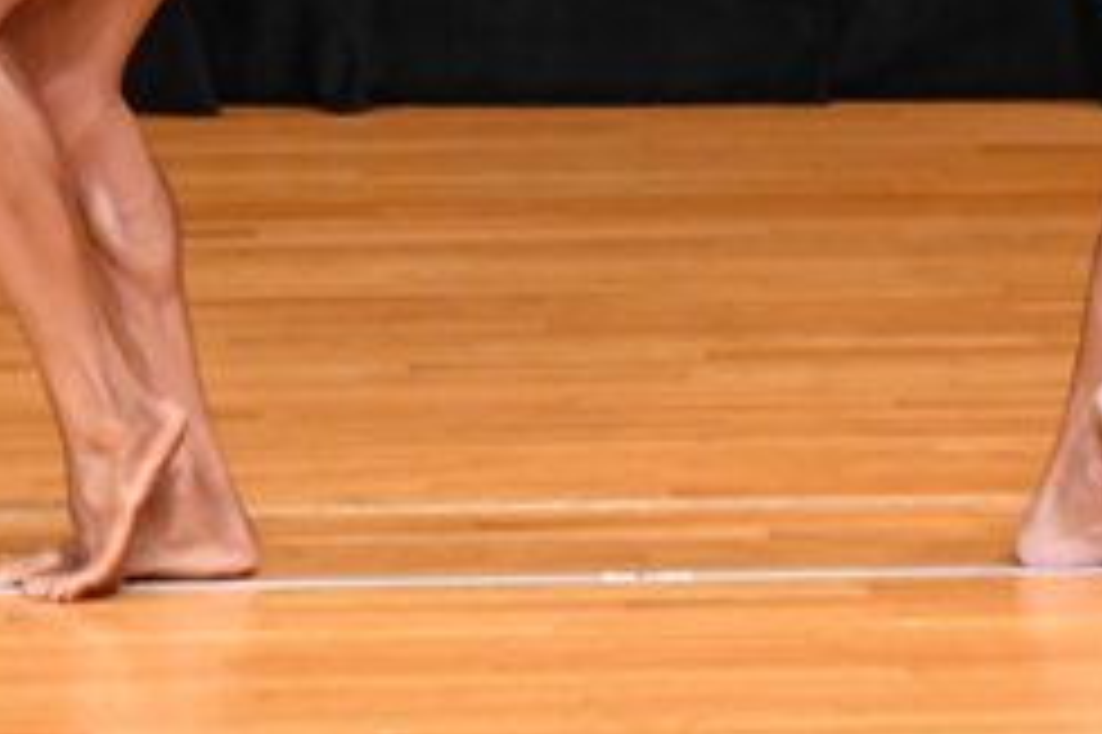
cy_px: -369
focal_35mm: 808
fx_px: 24716
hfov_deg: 2.6
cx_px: 1433
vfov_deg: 1.7
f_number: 5.6
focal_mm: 170
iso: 4000
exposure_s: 1/400
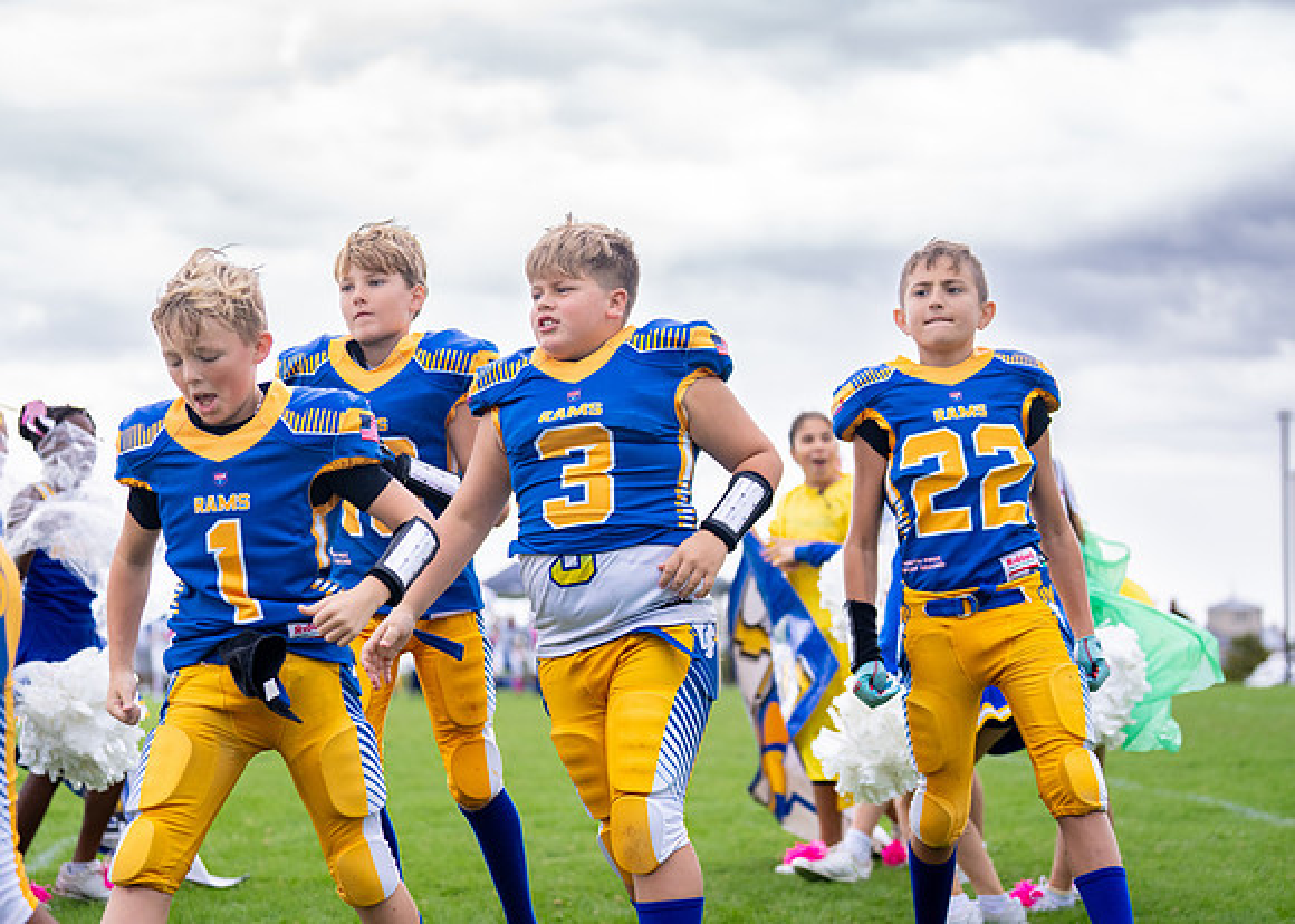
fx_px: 2918
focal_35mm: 79
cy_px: 461
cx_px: 572
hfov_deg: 25.0
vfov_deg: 18.0
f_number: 2.8
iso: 500
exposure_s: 1/1250
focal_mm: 70
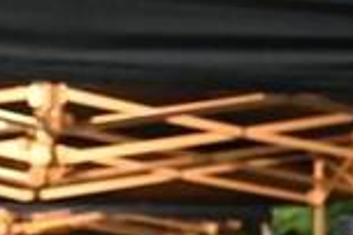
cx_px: 887
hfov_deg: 8.8
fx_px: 2047
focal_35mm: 209
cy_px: 439
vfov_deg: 6.4
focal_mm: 32
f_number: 5.6
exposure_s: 1/125
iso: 12800
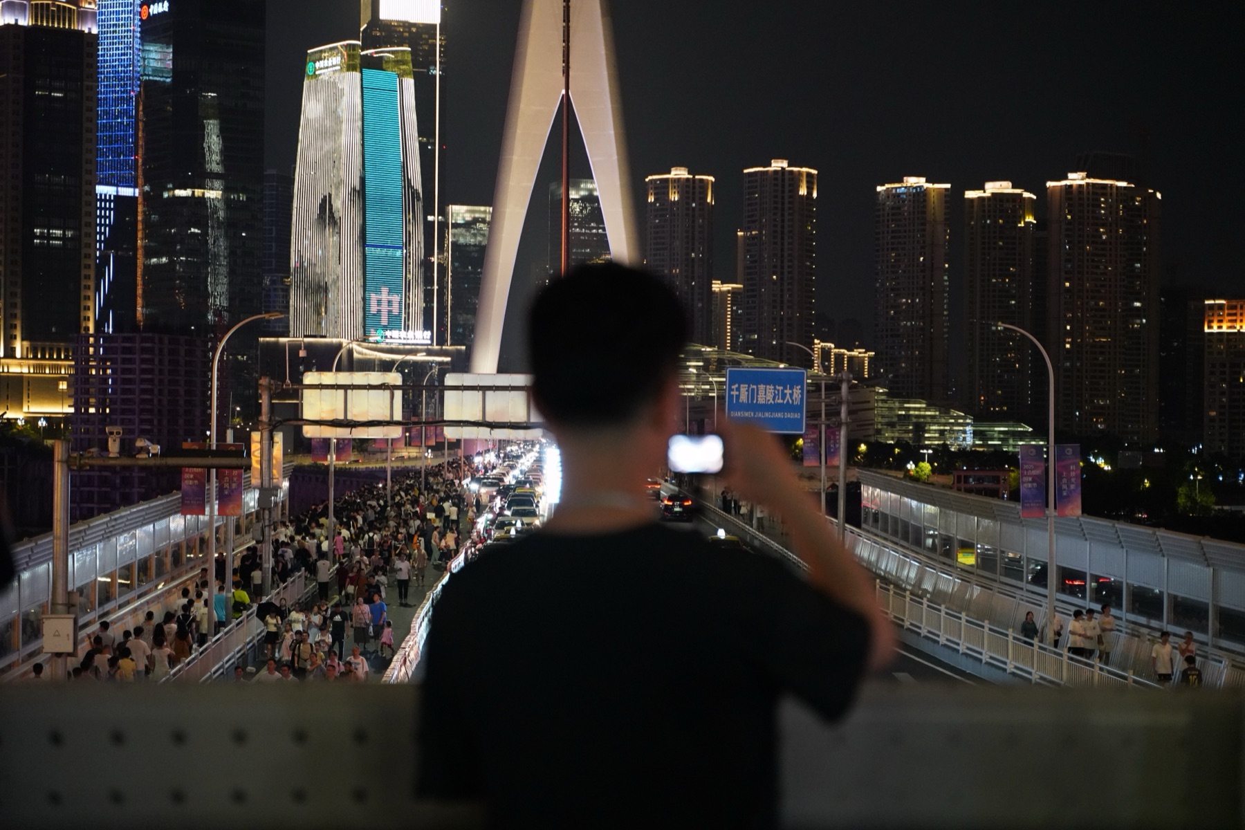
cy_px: 415
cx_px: 622
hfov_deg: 31.0
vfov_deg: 20.9
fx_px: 2248
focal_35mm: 65
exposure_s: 1/160
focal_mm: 65
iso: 6400
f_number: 2.8
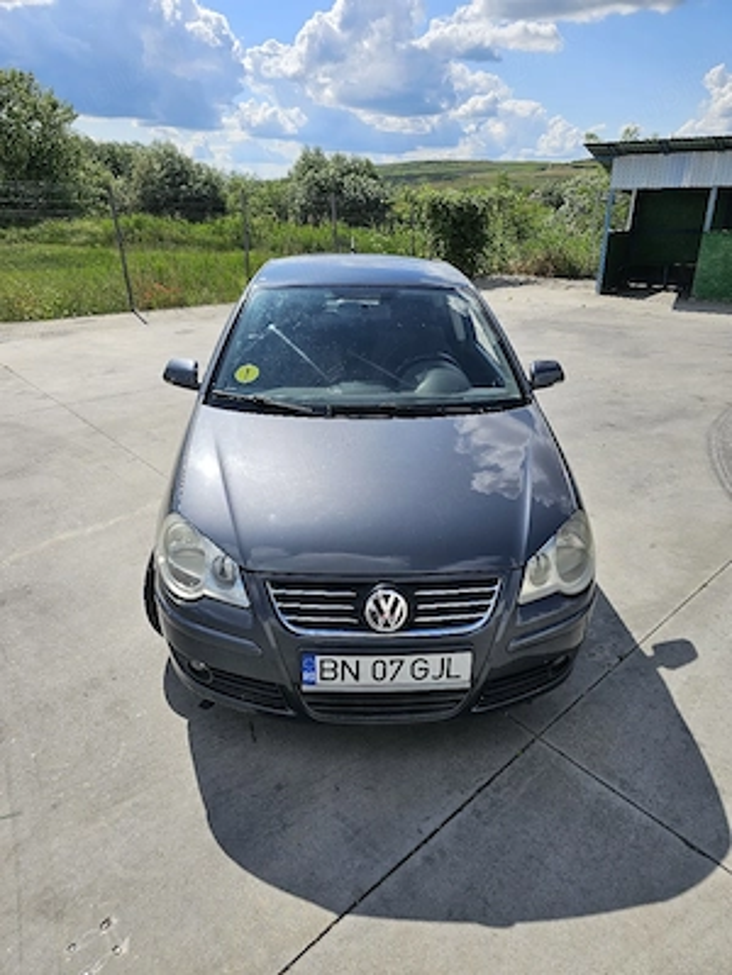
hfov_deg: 58.9
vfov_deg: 73.9
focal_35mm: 23
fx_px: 648
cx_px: 366
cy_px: 488
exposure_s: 1/1000
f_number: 1.7
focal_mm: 6.3
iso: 10
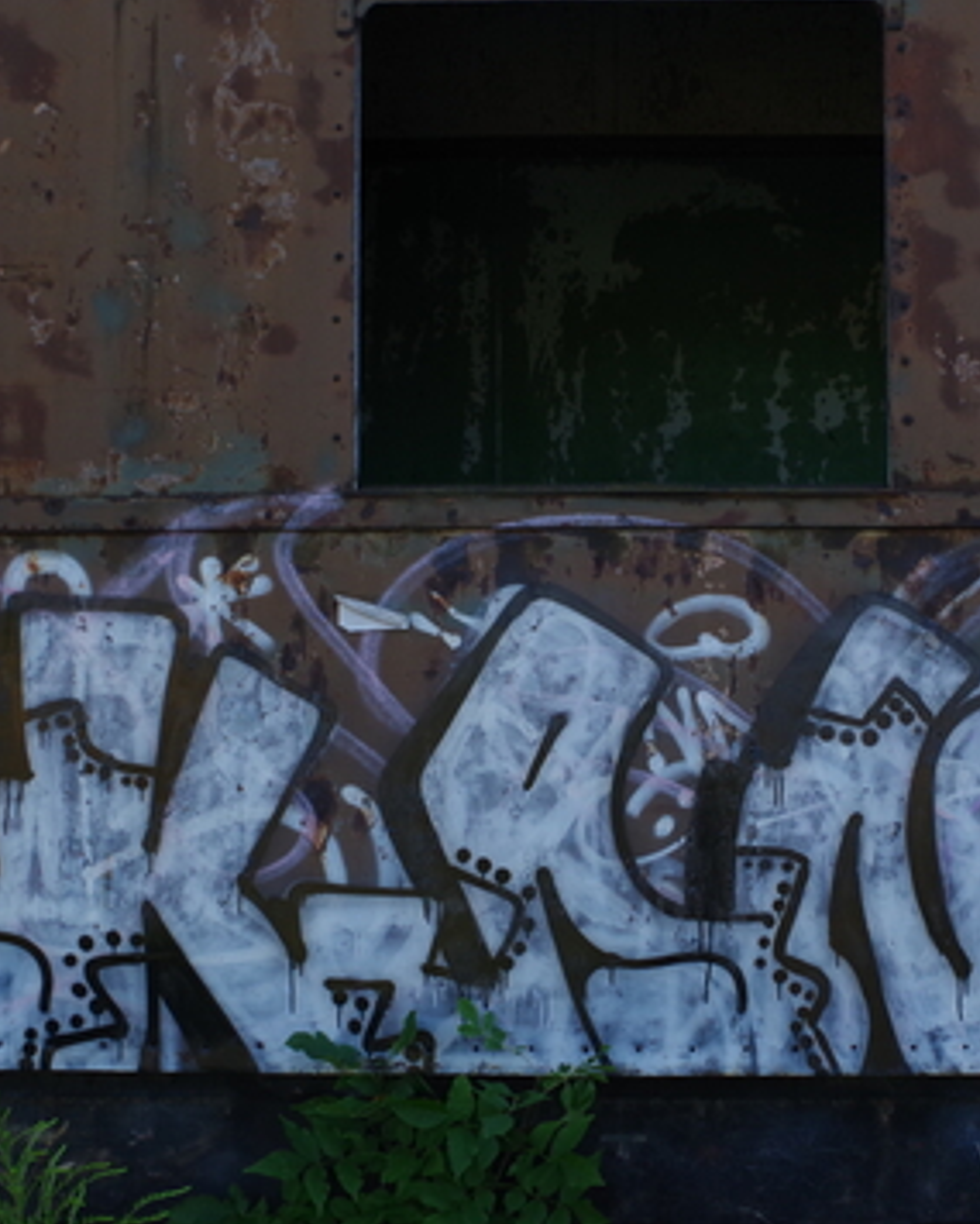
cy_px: 574
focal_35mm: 49
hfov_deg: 30.6
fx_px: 1776
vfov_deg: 38.0
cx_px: 677
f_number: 8
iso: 800
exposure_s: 1/320
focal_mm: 21.25
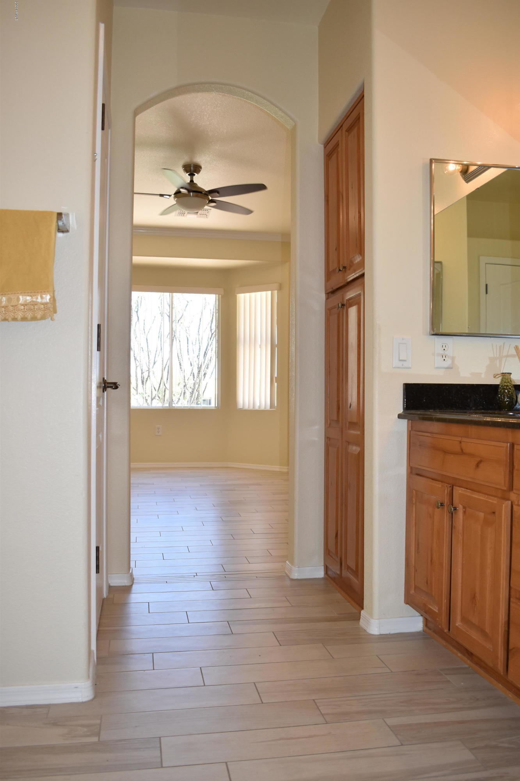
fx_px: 650
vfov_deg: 61.9
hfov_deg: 43.6
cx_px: 260
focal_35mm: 30
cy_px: 390
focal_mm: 20
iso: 560
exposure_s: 1/200
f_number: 5
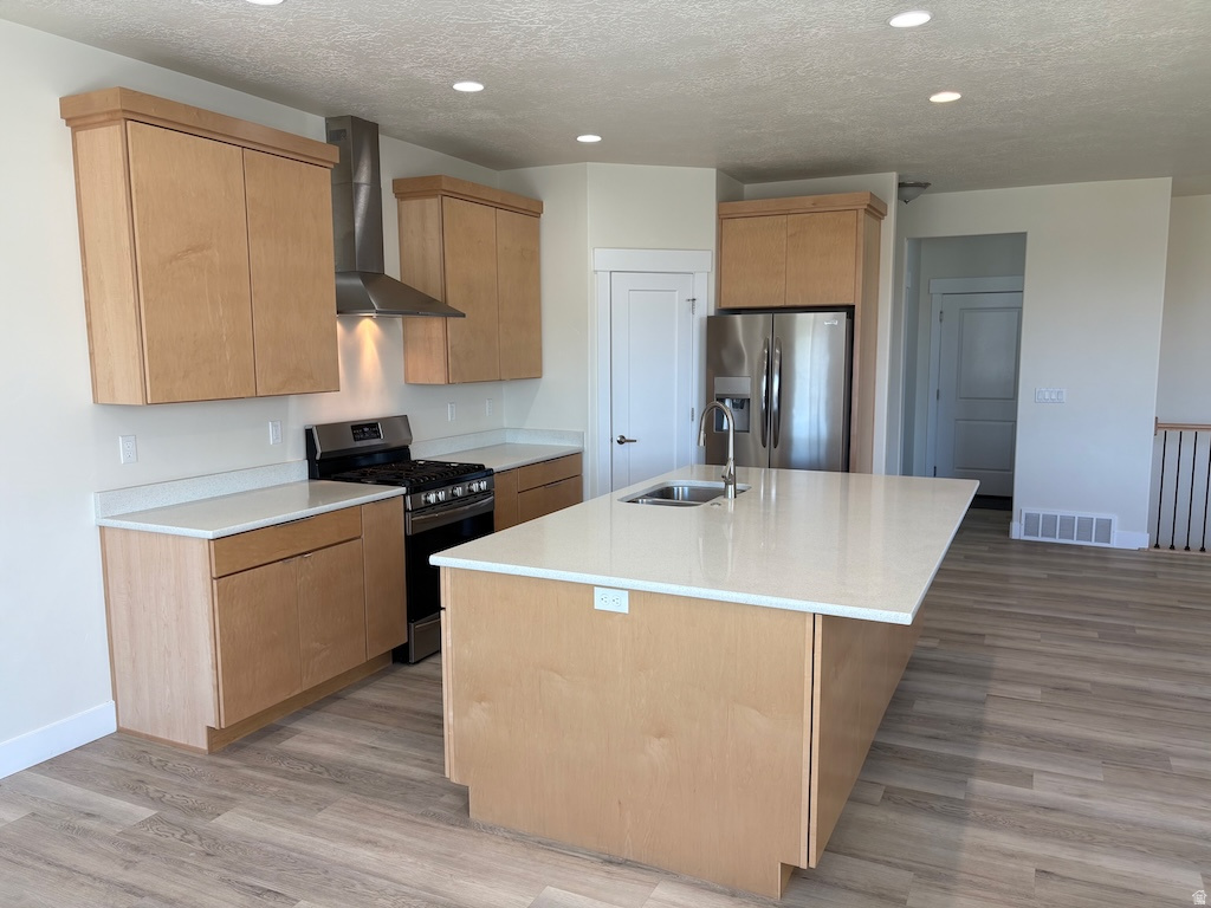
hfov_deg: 67.3
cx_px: 606
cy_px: 454
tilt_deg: -8.0
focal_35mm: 26
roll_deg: +0.5
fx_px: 910
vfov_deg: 53.1
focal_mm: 5.96
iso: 50
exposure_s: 1/120
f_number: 1.6
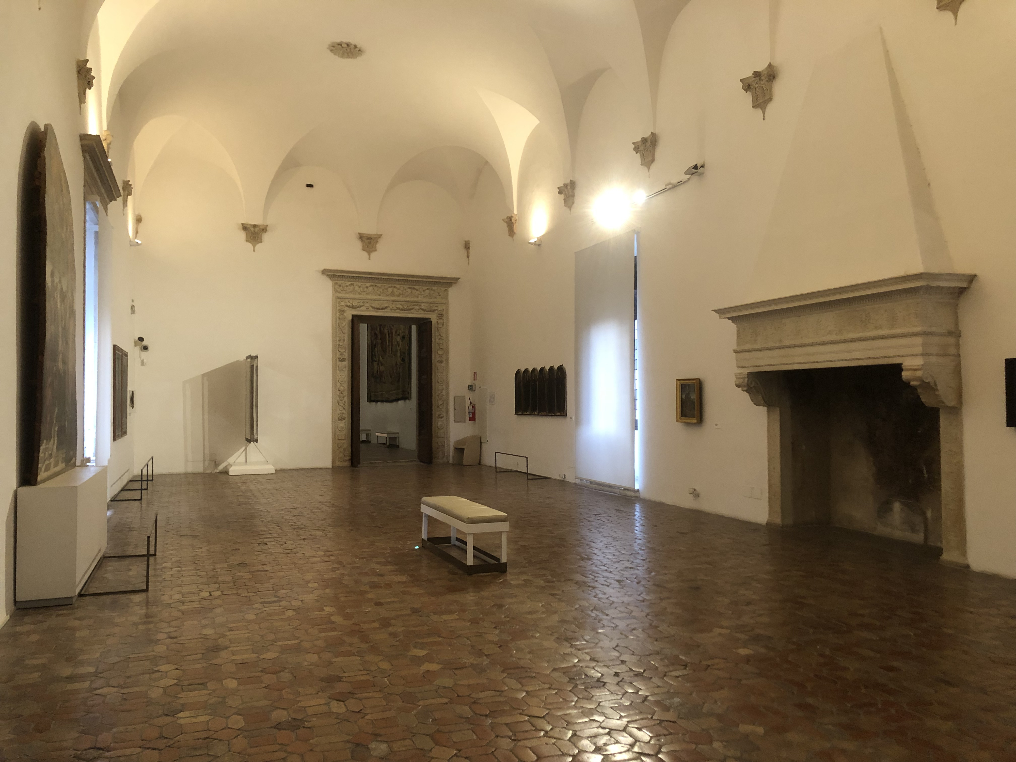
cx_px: 508
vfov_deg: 49.7
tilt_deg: +1.1
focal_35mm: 28
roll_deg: +1.1
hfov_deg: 63.4
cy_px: 381
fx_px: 822
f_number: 1.8
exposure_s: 1/17
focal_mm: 4
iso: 80
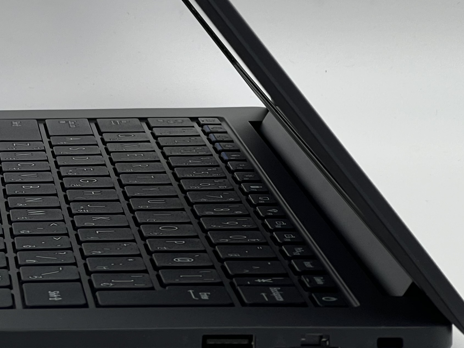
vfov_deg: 8.0
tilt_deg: -6.9
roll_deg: +0.0
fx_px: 2466
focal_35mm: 184
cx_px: -35
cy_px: 13
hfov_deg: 10.6
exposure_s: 1/135
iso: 32
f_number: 2.8
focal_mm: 9
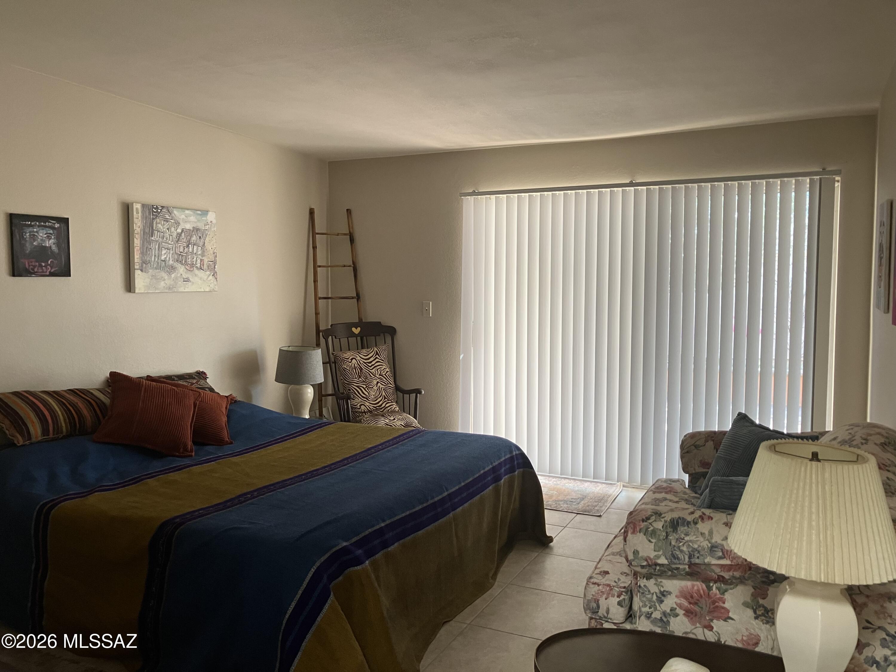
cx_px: 448
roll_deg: +0.2
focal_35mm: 28
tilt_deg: -3.4
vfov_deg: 49.7
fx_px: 725
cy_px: 336
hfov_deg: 63.4
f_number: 1.8
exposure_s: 1/64
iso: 80
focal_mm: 3.99
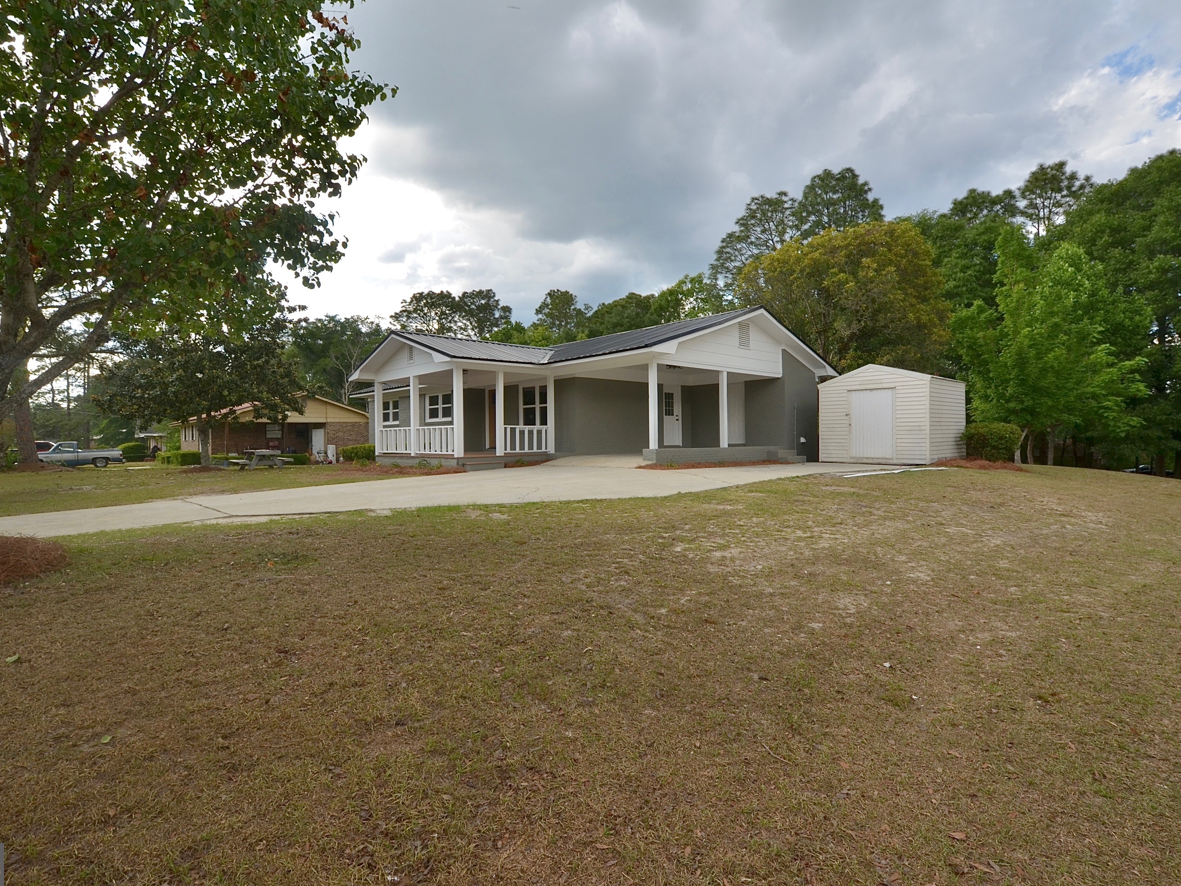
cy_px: 427
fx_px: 580
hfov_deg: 91.0
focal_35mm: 17
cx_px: 564
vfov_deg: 74.7
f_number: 9
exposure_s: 1/160
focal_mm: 10
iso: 200
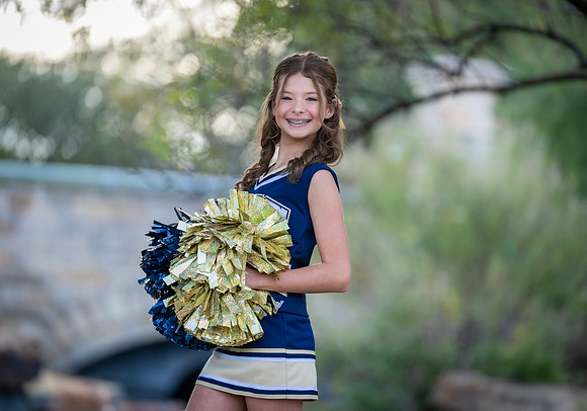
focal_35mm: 169
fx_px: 2805
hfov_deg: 11.9
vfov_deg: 8.4
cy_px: 206
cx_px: 279
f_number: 2.8
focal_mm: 159
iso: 320
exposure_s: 1/320
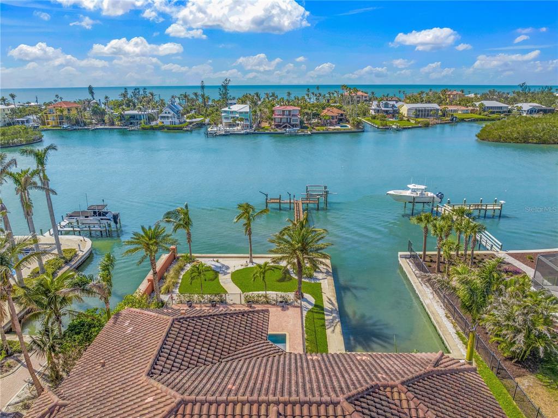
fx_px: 387
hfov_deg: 71.6
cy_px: 209
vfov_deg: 56.8
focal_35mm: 24
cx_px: 279
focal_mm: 12.29
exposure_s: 1/50
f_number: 2.8
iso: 100
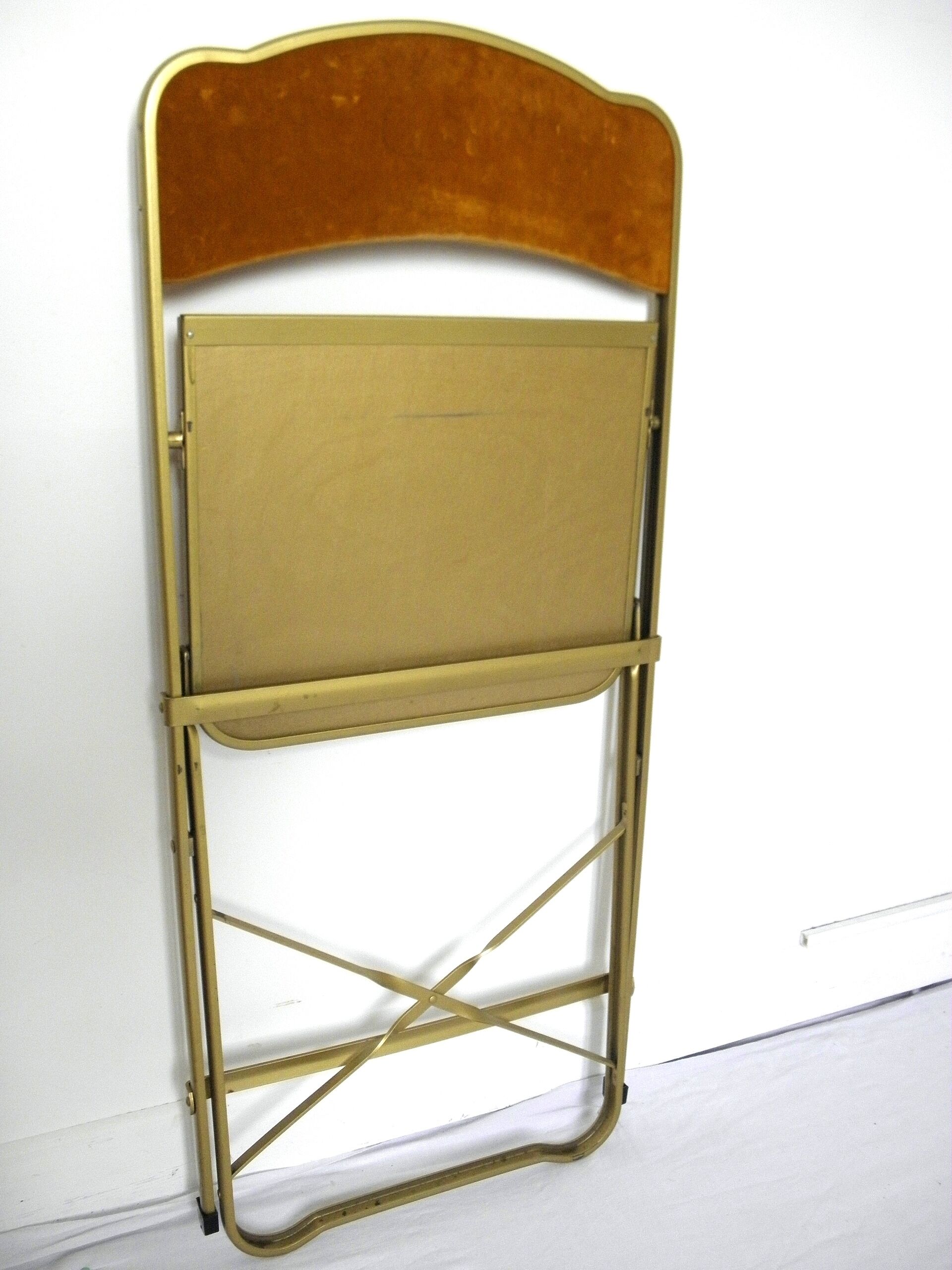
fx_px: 1100
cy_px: 635
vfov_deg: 60.0
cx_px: 476
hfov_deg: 46.8
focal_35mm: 30
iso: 200
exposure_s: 1/20
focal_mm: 5.5
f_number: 3.6
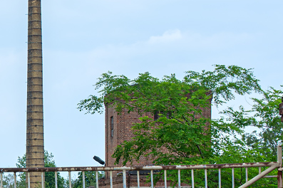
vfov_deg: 11.1
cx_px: -29
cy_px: 147
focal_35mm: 123
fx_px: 962
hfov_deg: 16.2
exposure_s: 1/500
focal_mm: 27
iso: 200
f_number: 6.3
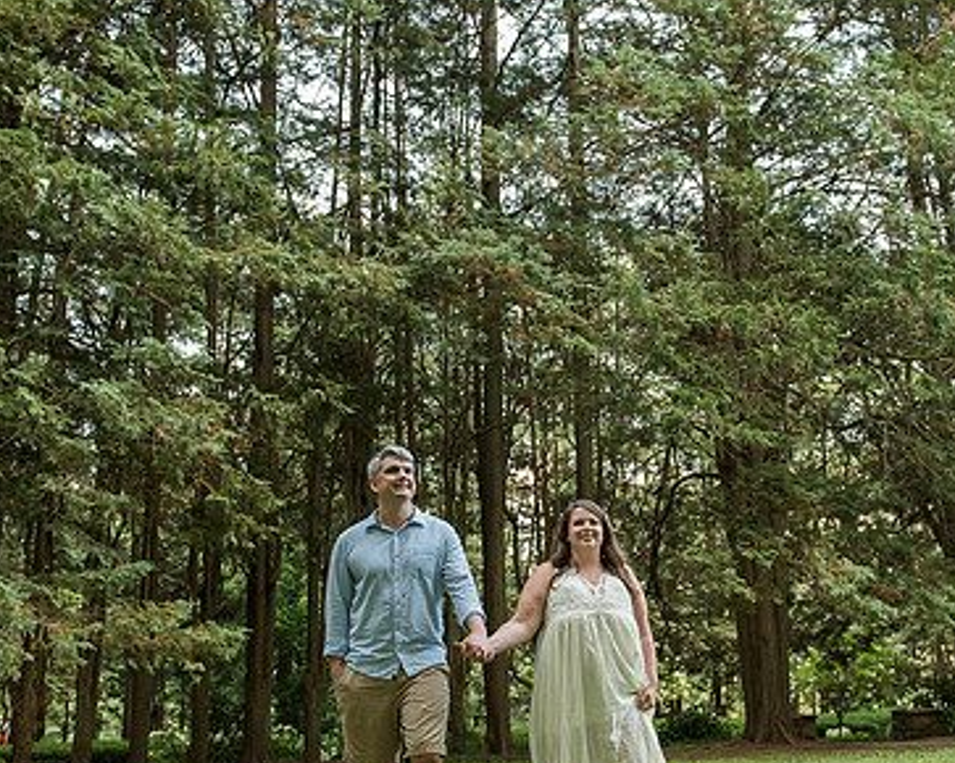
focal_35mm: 44
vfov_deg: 34.1
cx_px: 570
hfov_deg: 41.8
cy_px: 413
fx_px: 1243
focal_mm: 28
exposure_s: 1/160
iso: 1000
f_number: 3.5
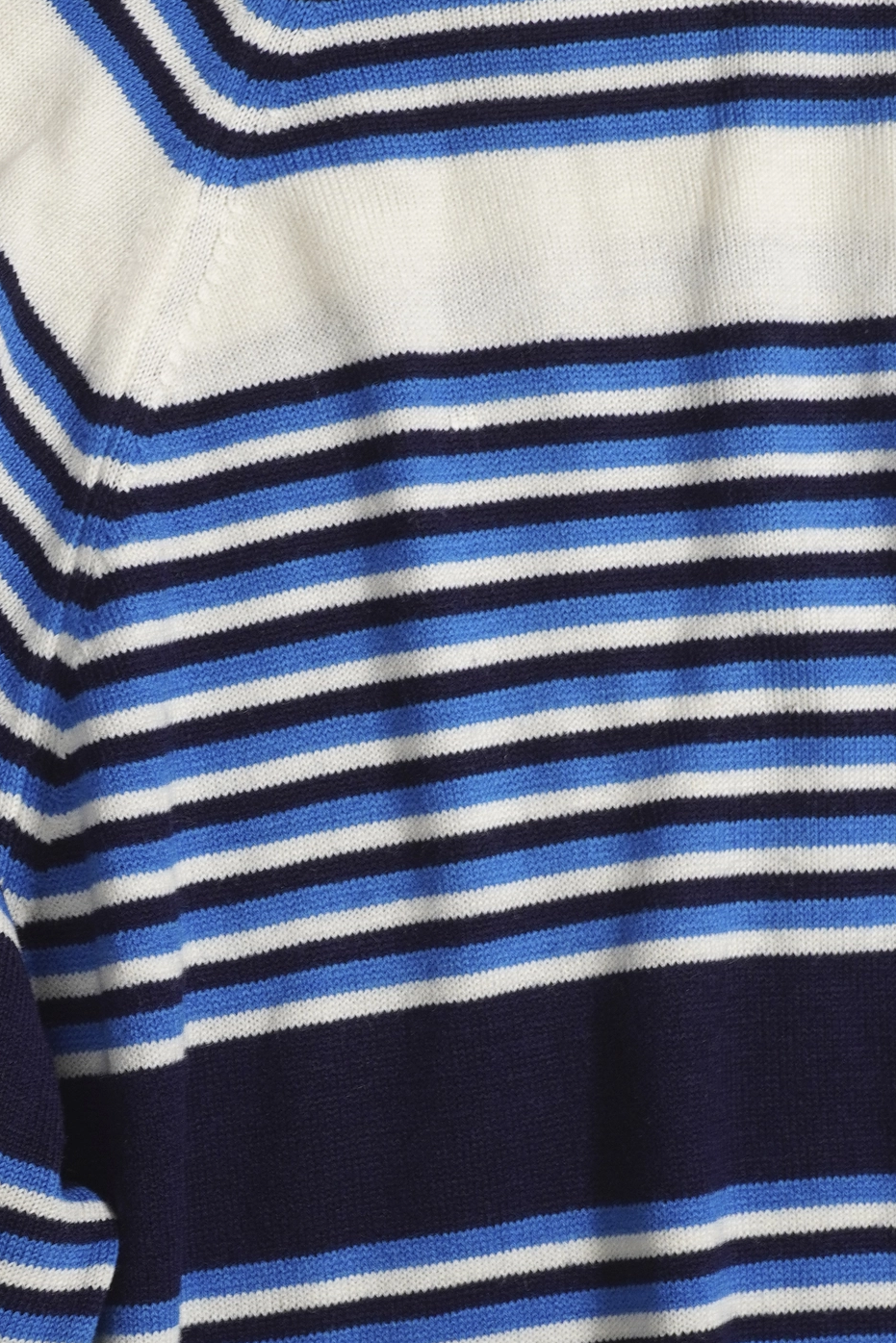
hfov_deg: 13.7
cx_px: 122
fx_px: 3695
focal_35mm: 99
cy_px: 1035
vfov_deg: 20.4
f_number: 10
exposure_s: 1/20
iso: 400
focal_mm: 32
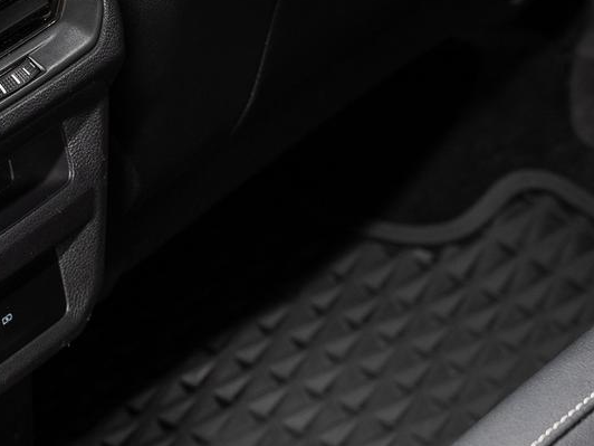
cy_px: 270
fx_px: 3535
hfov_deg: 9.5
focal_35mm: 206
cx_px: -58
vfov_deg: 7.2
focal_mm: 62.7
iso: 100
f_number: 5.6
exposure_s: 1
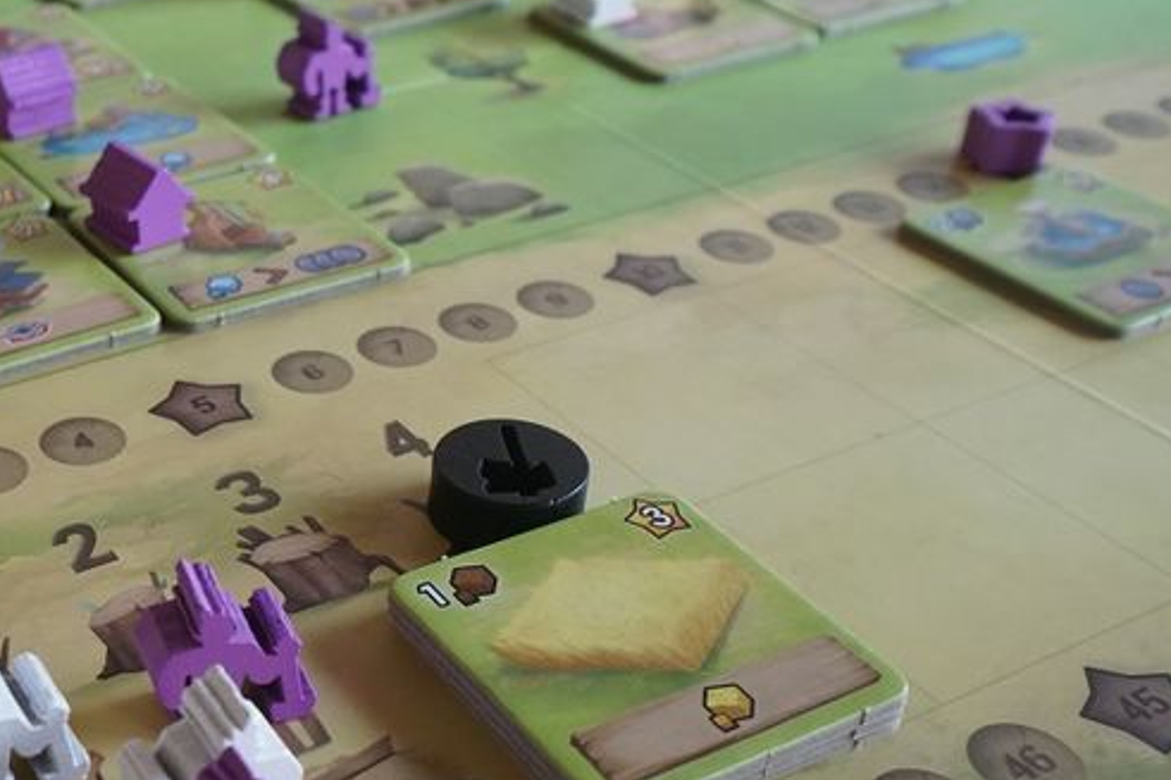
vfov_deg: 24.5
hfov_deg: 35.0
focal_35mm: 55
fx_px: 1788
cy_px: 490
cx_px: 215
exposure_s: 1/160
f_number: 6.3
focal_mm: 18
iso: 1000
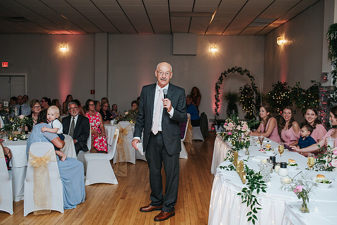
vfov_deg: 37.9
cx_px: 168
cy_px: 112
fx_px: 328
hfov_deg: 54.4
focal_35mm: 35
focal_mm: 35
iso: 1000
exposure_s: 1/200
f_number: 3.2
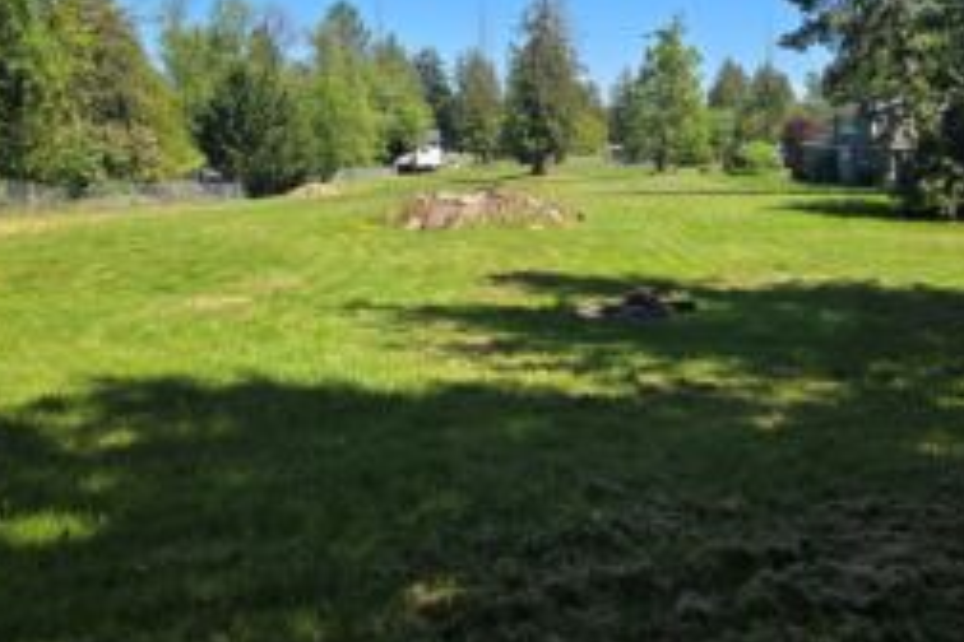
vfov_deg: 34.0
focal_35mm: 38
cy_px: 130
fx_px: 1017
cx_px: 528
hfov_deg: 50.6
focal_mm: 5.4
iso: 25
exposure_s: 1/1242
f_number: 1.8
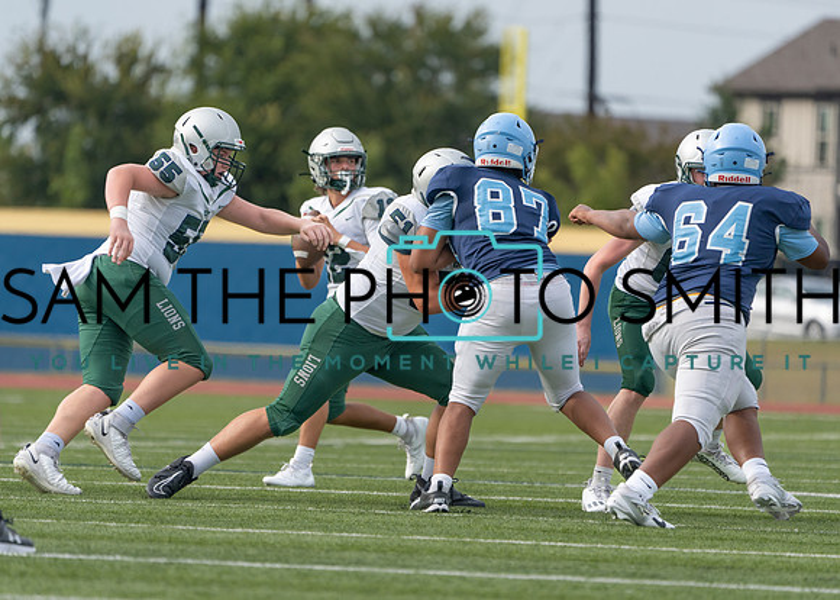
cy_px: 310
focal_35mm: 437
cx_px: 401
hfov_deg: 4.6
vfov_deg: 3.3
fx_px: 10418
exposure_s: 1/1250
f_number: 5.6
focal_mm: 400
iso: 320
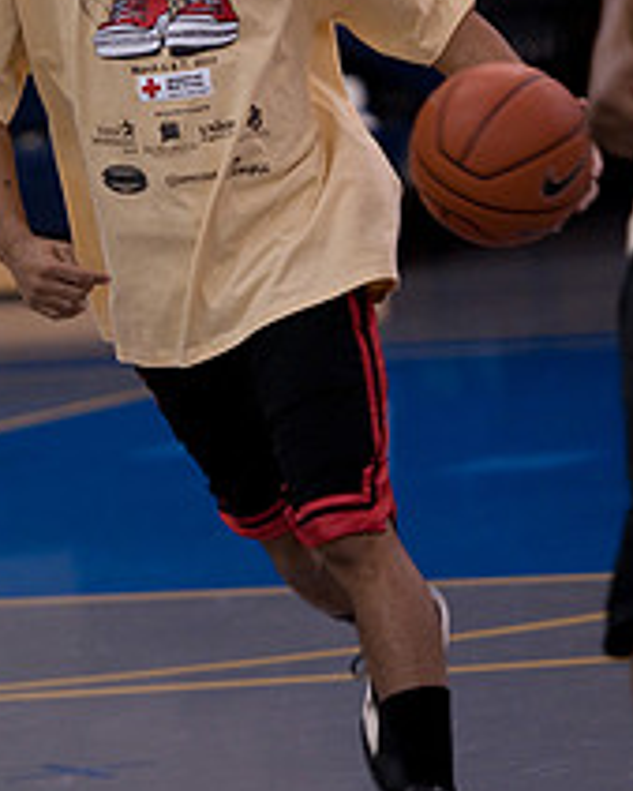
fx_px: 10858
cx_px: 230
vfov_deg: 4.2
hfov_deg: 3.3
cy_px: 244
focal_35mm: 464
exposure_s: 1/200
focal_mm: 155
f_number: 2.8
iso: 800
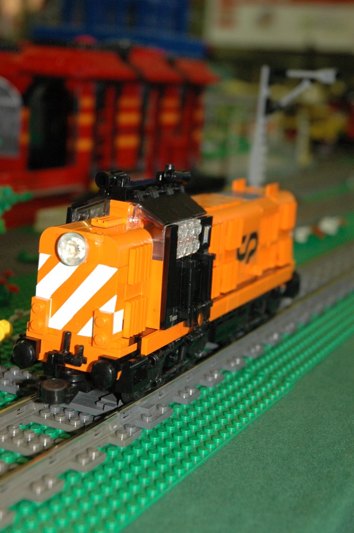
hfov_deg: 19.7
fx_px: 1019
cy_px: 266
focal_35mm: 69
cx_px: 177
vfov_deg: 29.3
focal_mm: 46
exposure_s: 1/25
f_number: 5.6
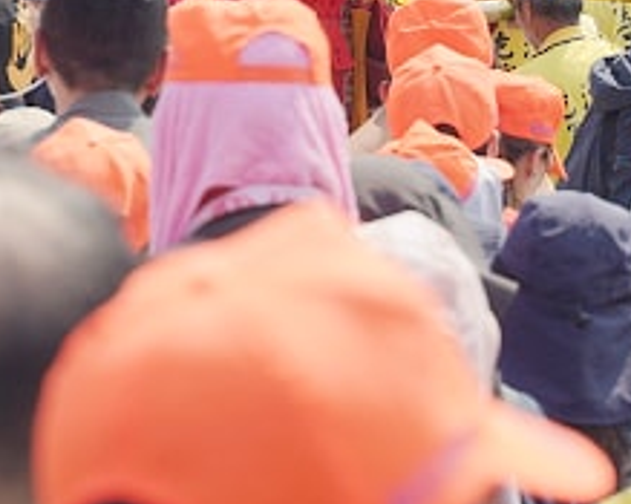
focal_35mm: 386
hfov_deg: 5.0
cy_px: -311
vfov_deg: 4.0
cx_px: 40
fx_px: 7205
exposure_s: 1/320
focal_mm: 75
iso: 100
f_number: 5.6
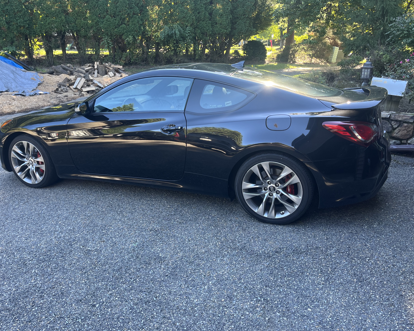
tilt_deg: -19.0
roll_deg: +0.5
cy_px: 166
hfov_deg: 62.2
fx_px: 343
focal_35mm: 28
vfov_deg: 51.5
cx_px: 199
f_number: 1.6
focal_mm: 5.1
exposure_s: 1/122
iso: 50
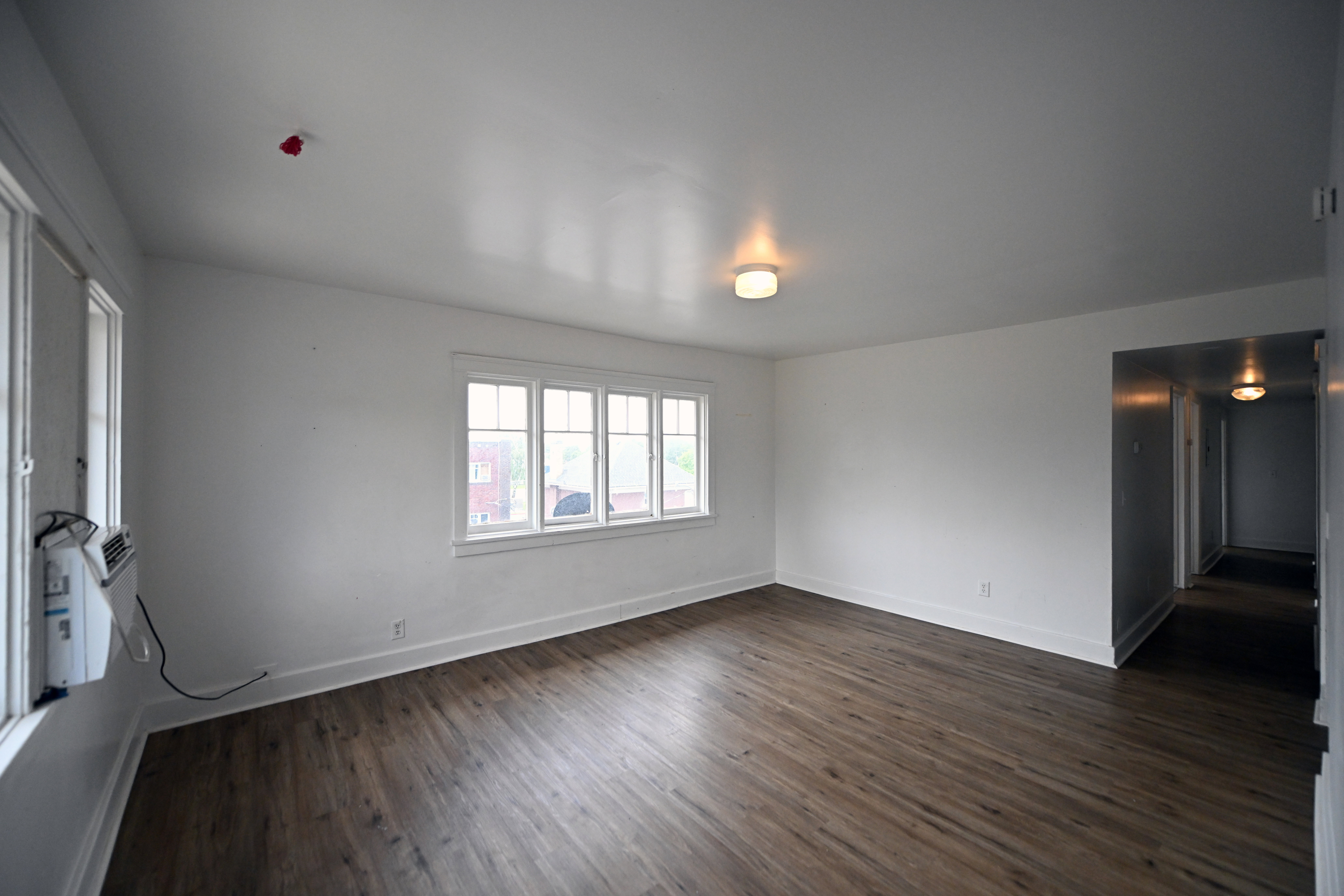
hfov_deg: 104.3
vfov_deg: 81.2
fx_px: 523
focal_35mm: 14
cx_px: 672
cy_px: 448
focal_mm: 14
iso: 2500
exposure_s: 1/3200
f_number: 2.8
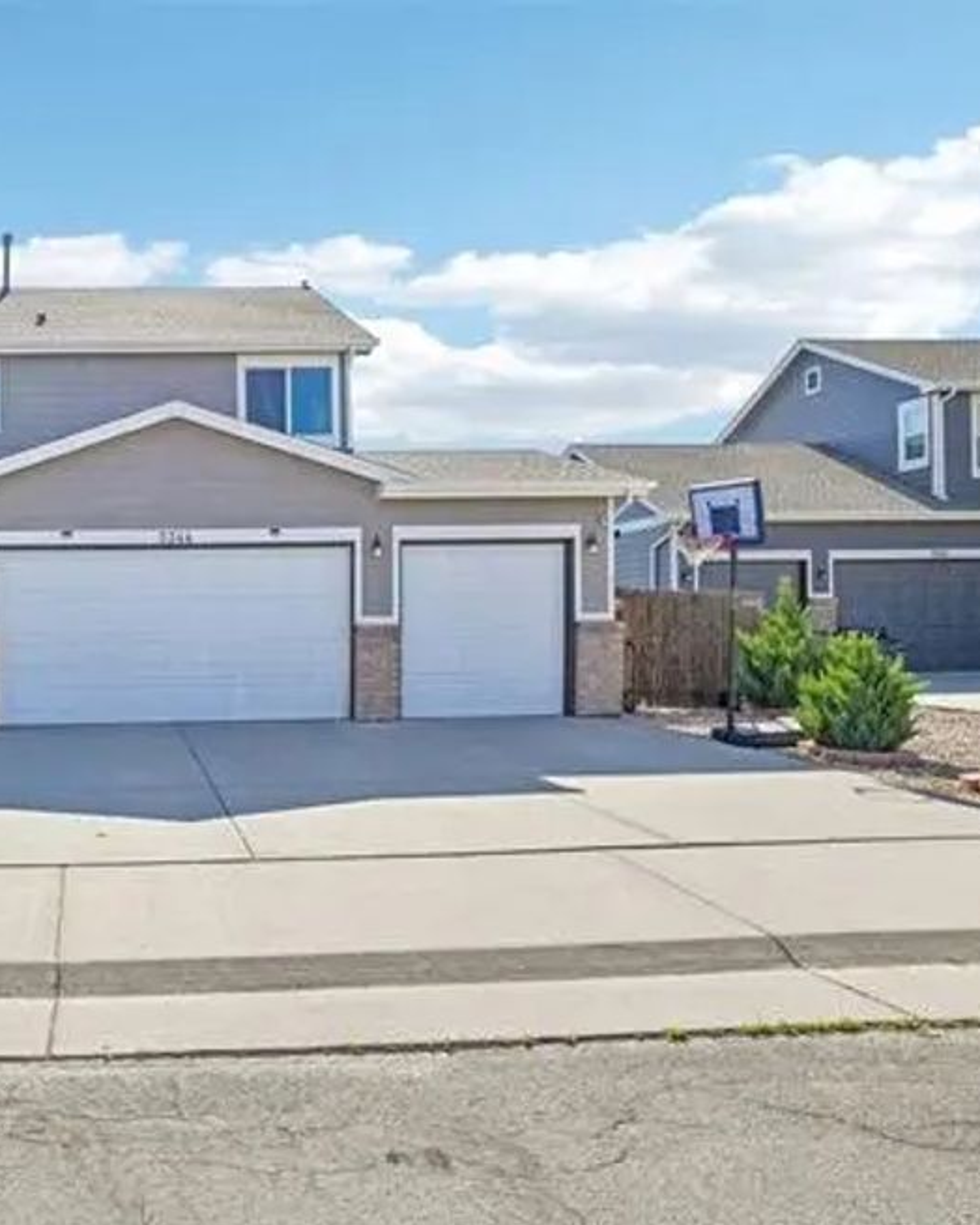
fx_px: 798
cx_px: 140
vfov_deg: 75.0
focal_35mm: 22
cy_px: 636
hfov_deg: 56.4
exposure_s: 1/1600
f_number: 8
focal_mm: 10
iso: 400
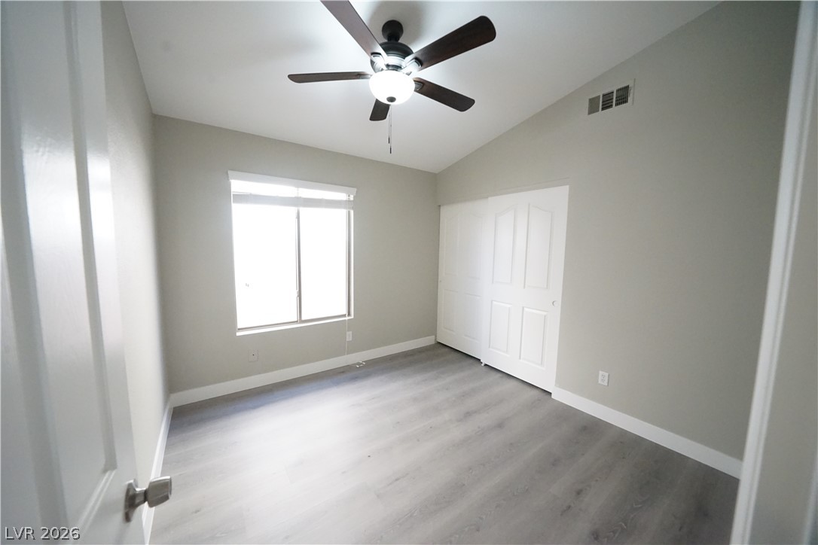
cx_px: 409
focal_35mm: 12
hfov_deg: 112.6
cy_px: 272
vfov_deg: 90.0
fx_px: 273
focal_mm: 12
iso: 8000
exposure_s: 1/125
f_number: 8
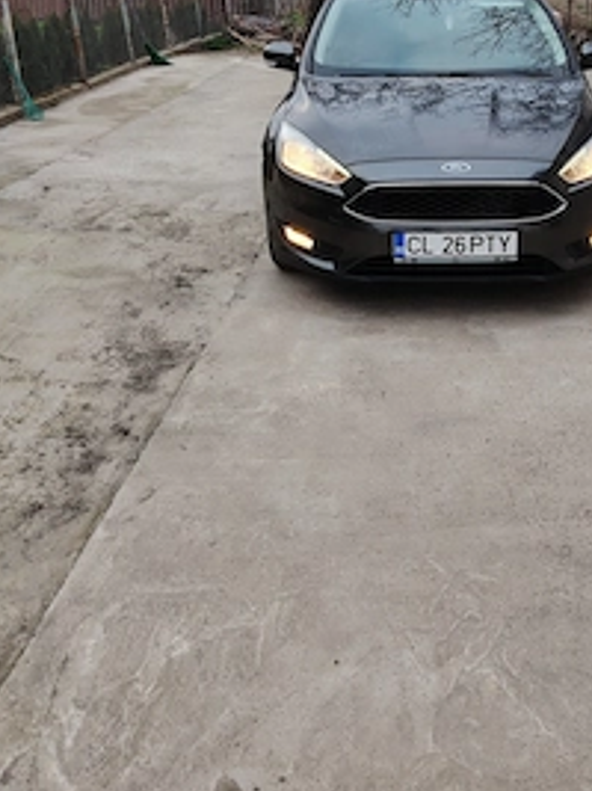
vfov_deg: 49.8
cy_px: 222
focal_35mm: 36
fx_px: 822
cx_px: 429
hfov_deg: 38.8
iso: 148
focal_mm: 5.25
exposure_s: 1/100
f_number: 1.75
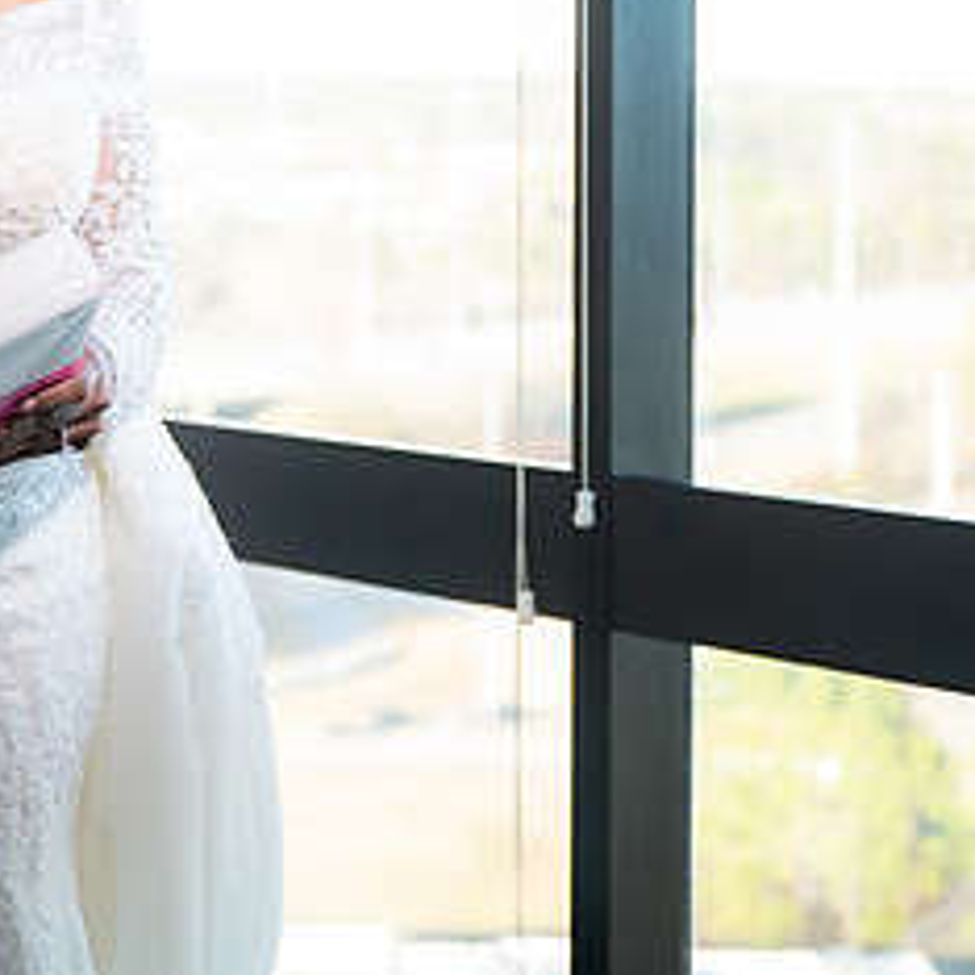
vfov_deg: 17.4
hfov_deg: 17.5
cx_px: 325
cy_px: 175
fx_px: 3155
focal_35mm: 99
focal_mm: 47
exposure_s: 1/125
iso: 1600
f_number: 2.8
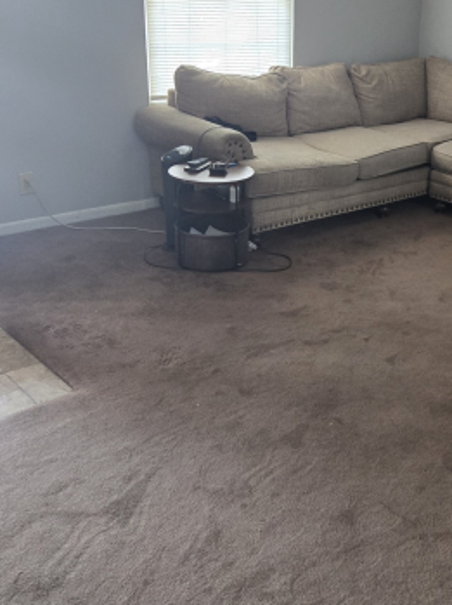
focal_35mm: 44
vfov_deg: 42.5
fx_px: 767
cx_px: 393
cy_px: 212
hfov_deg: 31.5
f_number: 1.8
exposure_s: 1/120
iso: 500
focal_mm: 5.4
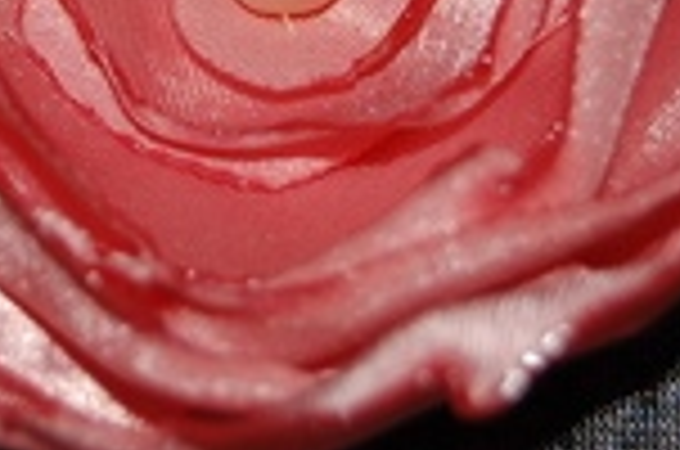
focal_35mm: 246
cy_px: -61
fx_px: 4646
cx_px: 324
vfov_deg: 5.5
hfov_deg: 8.4
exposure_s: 1/125
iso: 200
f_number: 5.6
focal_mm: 55
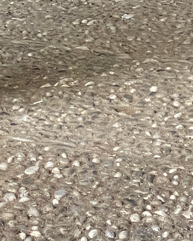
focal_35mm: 258
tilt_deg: -5.2
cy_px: -145
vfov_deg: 7.3
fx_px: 1841
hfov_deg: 5.8
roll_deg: -0.4
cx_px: -249
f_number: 2
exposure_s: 1/79
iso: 200
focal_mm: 6
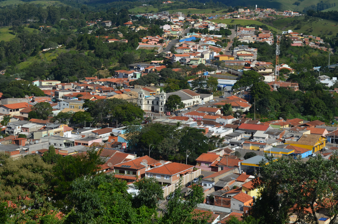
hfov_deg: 24.7
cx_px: 169
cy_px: 112
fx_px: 773
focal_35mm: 82
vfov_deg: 16.5
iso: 100
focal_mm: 55
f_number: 9
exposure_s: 1/320
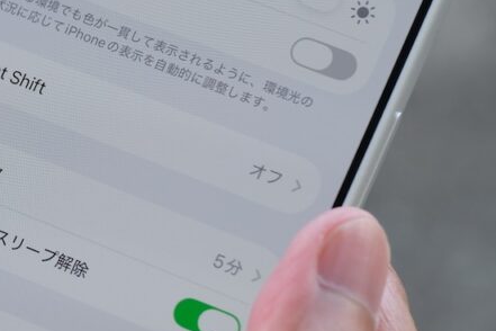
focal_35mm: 226
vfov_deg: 6.1
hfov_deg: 9.0
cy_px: -5
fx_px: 3114
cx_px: -108
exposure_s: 1/180
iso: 320
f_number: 5.6
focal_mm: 55
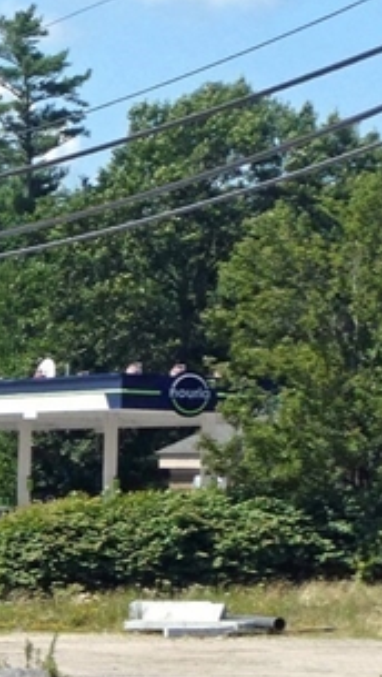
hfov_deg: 4.7
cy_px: 315
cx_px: -293
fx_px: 4601
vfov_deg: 8.4
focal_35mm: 256
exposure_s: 1/640
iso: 80
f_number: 4.5
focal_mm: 12.5
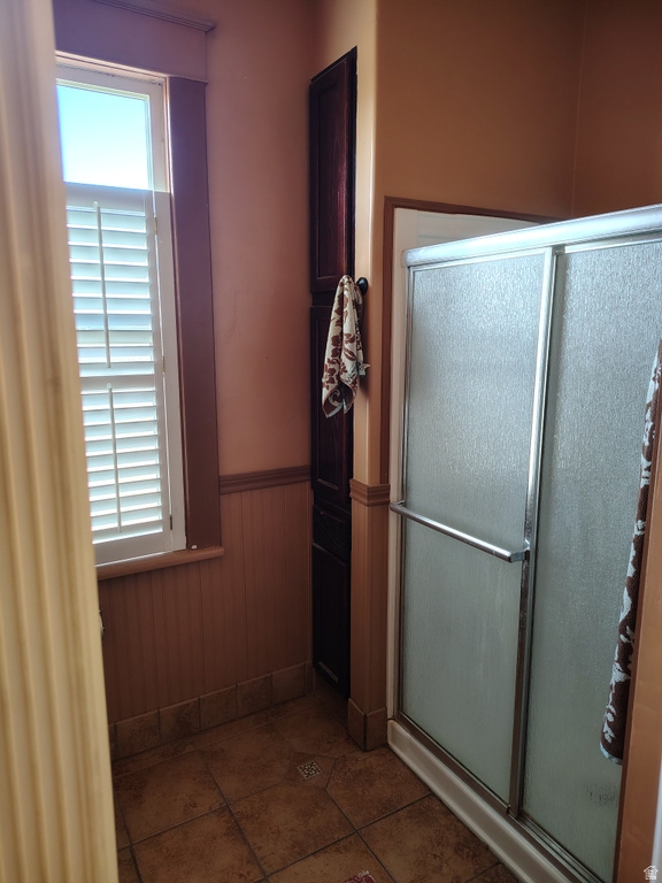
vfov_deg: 71.6
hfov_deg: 56.8
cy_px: 442
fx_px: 612
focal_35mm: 24
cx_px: 331
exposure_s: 1/60
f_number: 1.8
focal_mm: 5.56
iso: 902
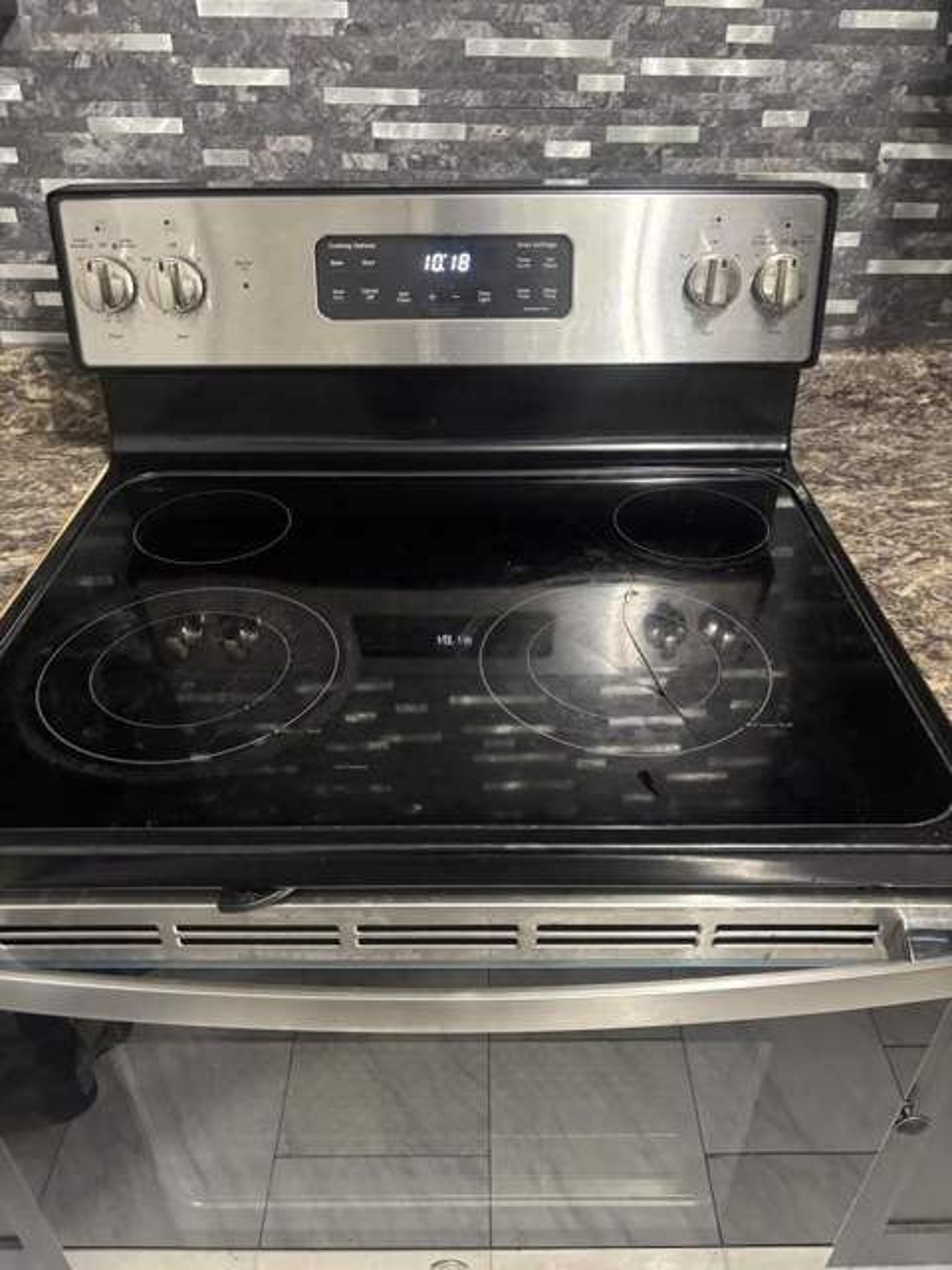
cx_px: 476
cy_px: 635
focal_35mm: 26
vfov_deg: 67.3
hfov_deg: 53.1
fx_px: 953
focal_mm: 5.96
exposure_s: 1/30
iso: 500
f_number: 1.6
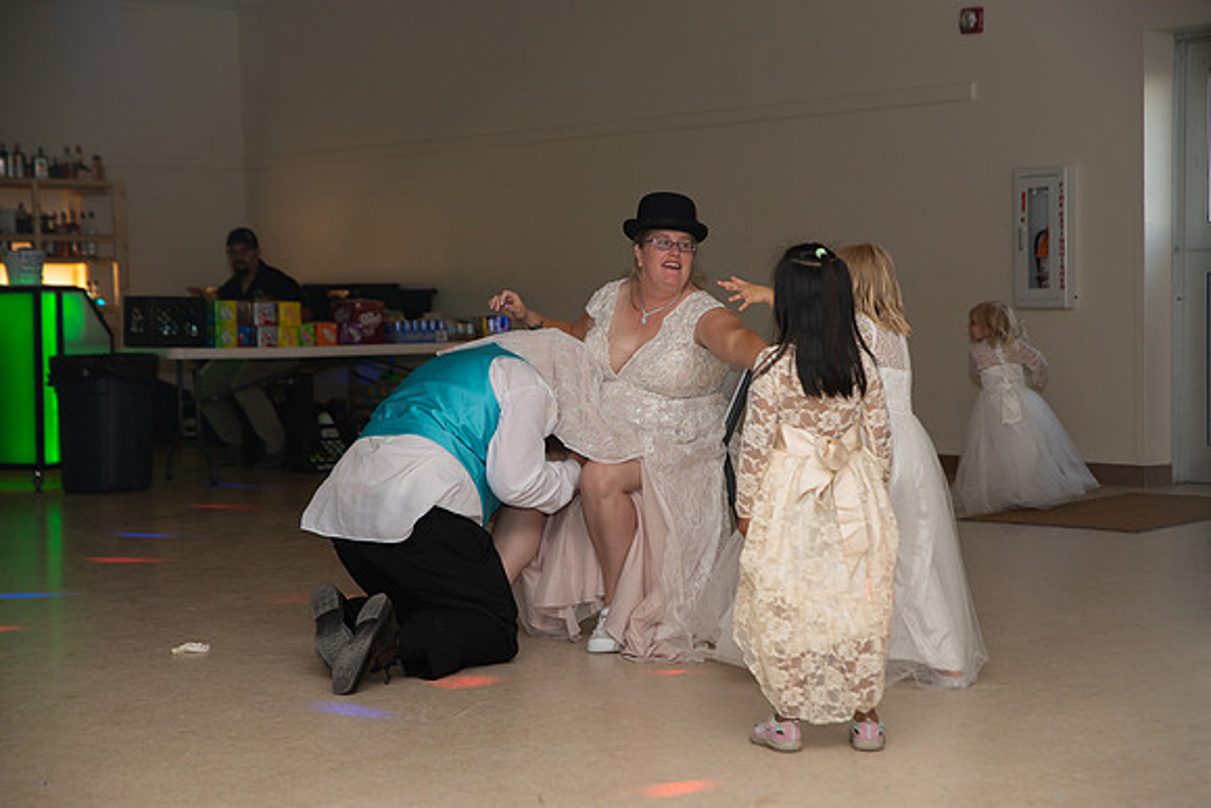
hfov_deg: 28.8
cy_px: 404
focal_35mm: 70
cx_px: 606
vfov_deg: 19.5
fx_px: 2355
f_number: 3.5
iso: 800
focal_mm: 70
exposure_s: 1/125
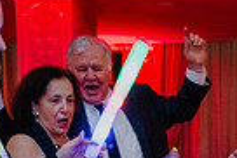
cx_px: 244
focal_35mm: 102
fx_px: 672
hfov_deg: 19.4
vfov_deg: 12.4
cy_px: 275
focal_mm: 24
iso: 2000
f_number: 2.8
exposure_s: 1/40
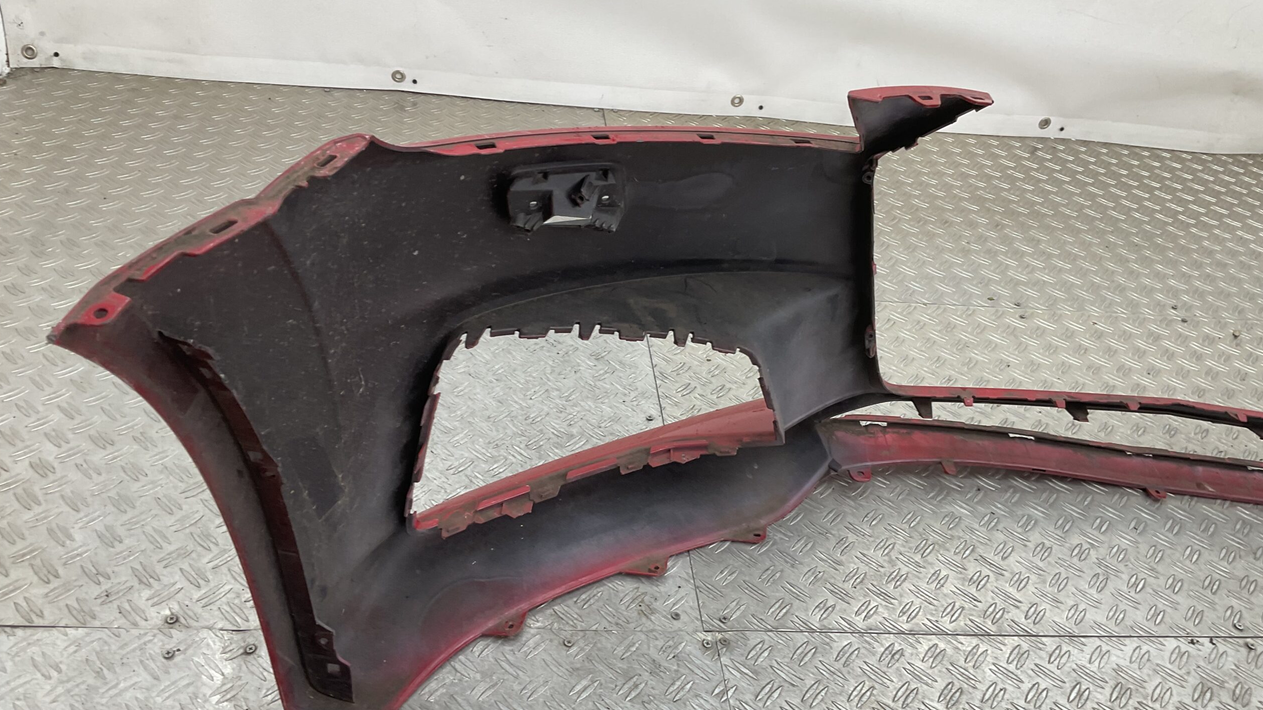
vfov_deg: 36.7
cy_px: 380
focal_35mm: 32
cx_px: 625
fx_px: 1072
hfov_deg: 61.0
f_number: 1.8
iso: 32
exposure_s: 1/120
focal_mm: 3
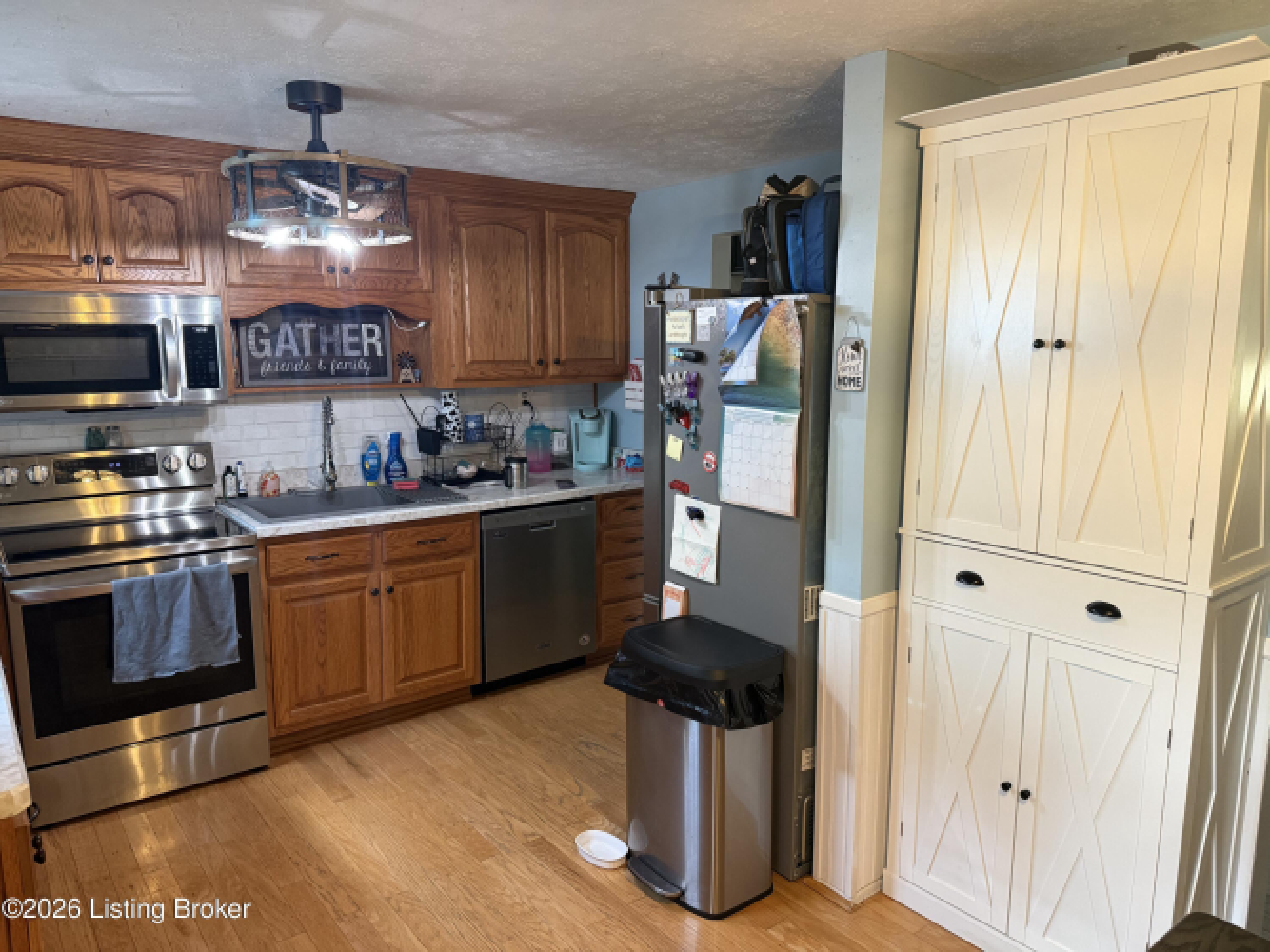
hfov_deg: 71.6
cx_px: 635
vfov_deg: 56.8
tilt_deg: -8.9
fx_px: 880
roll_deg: -0.2
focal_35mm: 24
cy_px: 476
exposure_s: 1/60
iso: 320
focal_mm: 6.76
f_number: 1.78
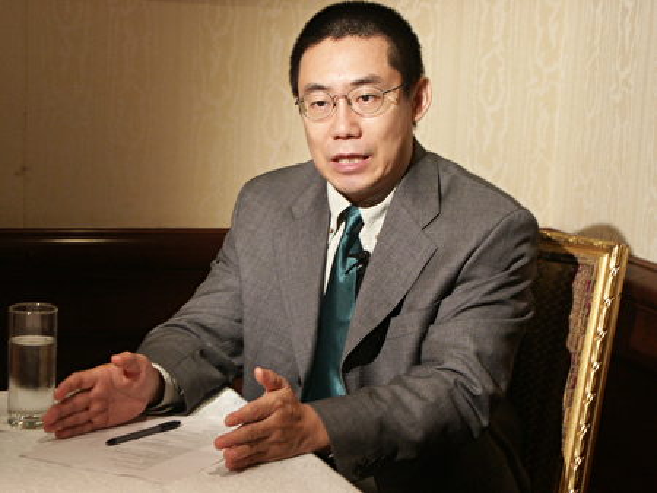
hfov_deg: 19.4
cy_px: 246
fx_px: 1918
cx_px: 328
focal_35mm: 101
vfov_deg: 14.7
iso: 200
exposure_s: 1/15
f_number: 3.5
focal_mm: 25.02
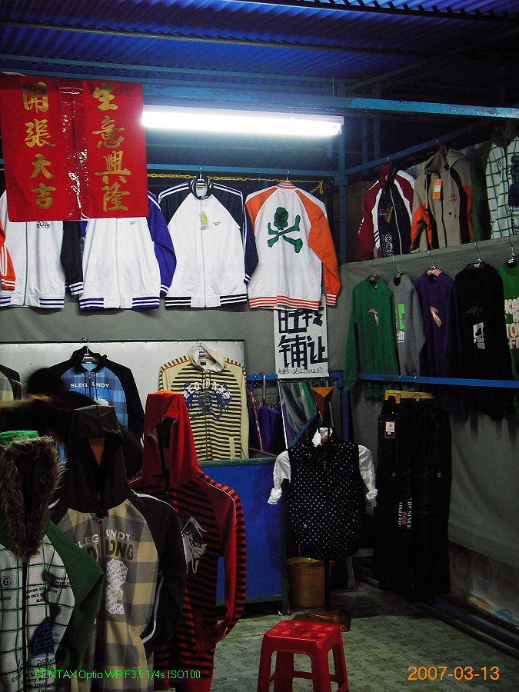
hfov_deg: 30.3
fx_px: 960
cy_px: 346
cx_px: 260
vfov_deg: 39.7
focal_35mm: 48
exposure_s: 1/4
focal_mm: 8.1
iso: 100
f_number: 3.5
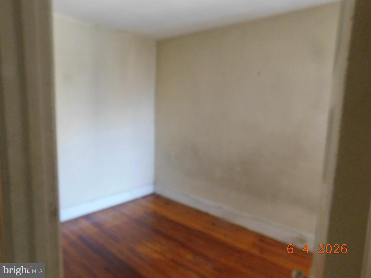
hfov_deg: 73.9
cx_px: 186
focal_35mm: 23
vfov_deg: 58.9
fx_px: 247
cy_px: 139
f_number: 3
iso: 400
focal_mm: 4
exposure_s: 1/8
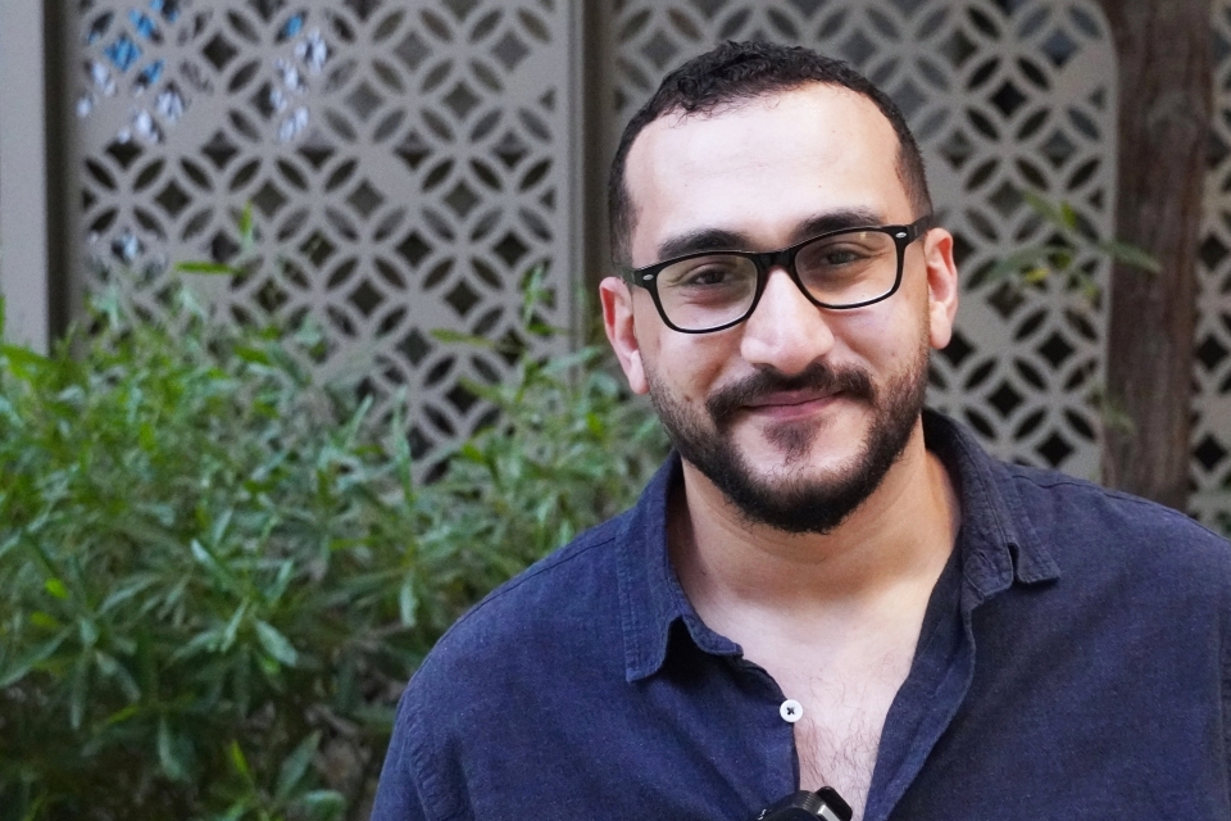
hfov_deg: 25.3
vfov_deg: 17.1
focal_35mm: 80
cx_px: 787
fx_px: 2735
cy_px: 442
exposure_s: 1/30
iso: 6400
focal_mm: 40
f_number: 5
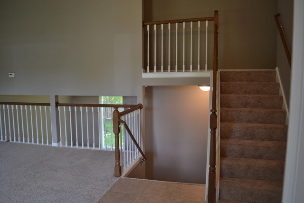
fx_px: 228
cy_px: 102
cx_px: 152
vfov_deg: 48.0
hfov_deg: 67.4
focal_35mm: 27
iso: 400
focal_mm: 18
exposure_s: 1/60
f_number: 4
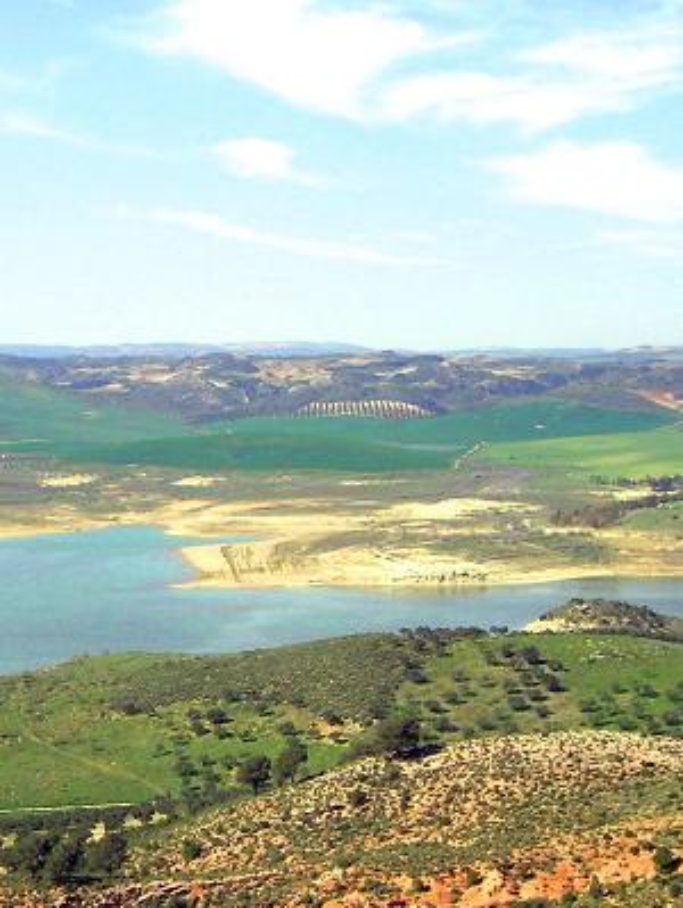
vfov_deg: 42.9
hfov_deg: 32.9
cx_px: 342
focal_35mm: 44
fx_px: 1156
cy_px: 454
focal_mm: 7.2
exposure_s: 1/420
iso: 50
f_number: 4.8
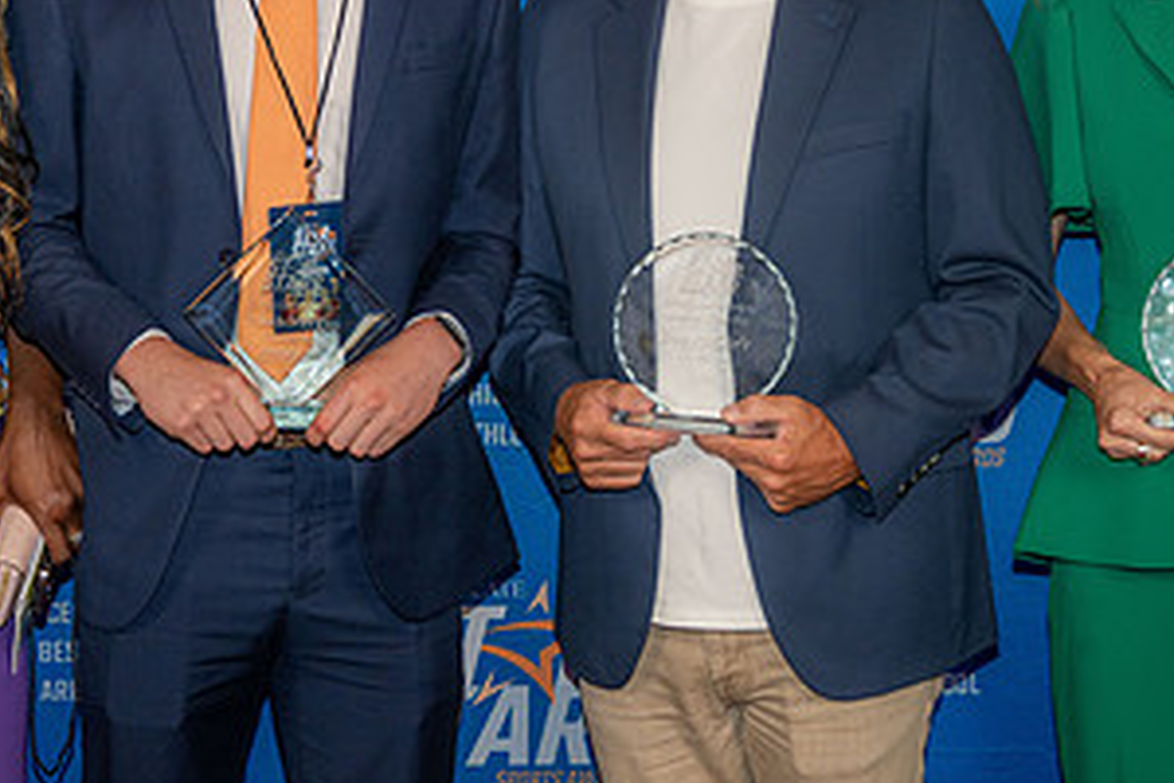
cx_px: 489
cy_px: 190
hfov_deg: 23.9
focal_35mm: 85
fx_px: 2772
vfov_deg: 16.0
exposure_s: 1/160
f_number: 3.2
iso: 320
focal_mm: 44
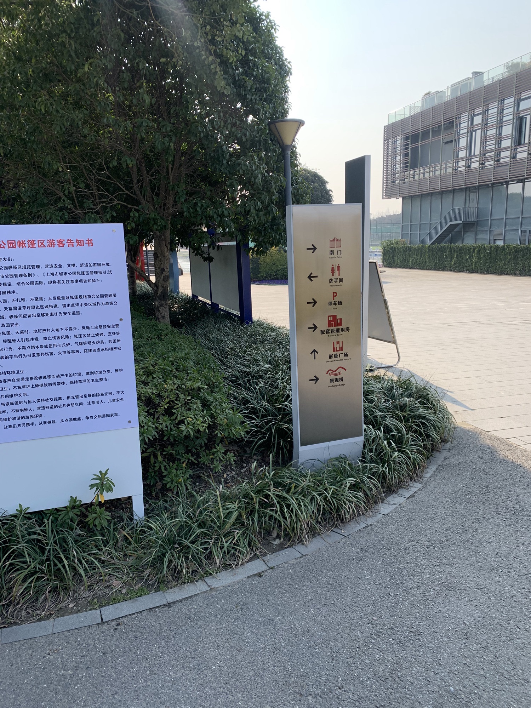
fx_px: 532
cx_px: 266
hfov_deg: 53.1
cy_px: 354
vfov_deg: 67.3
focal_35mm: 26
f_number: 1.8
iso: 25
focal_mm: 4.25
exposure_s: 1/919
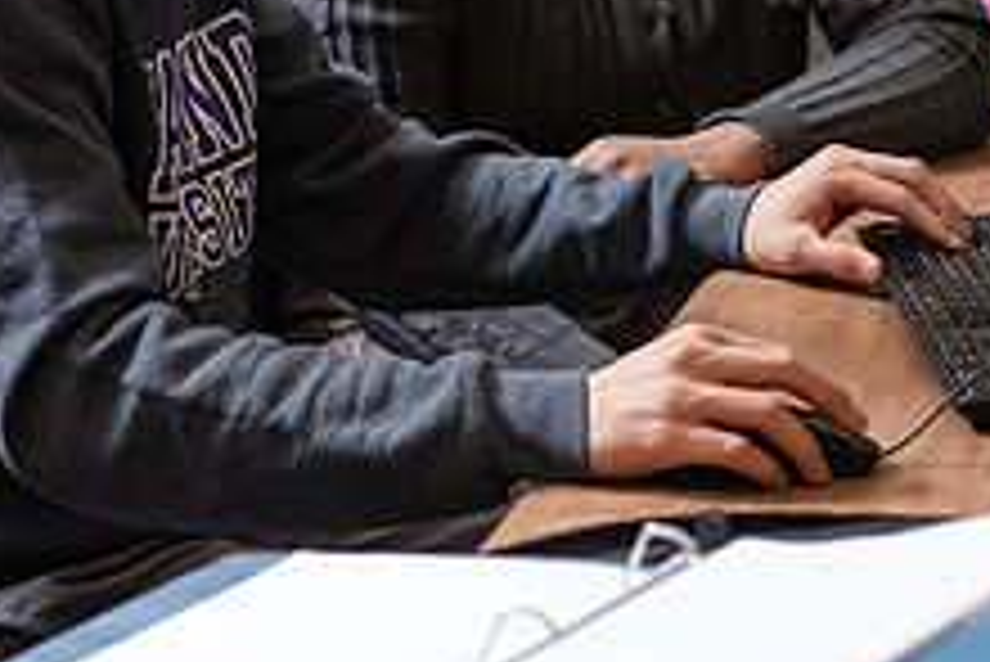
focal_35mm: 158
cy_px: 79
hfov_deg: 13.0
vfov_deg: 8.7
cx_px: 554
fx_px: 4348
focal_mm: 60
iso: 1250
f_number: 4
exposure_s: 1/160
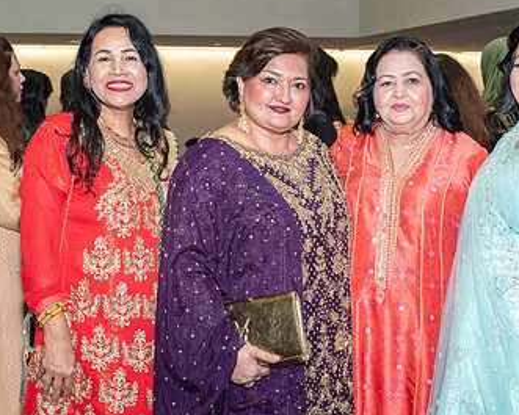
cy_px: 229
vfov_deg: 22.8
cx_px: 275
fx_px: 1029
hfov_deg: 28.3
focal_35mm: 67
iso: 2000
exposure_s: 1/200
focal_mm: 35
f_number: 7.1
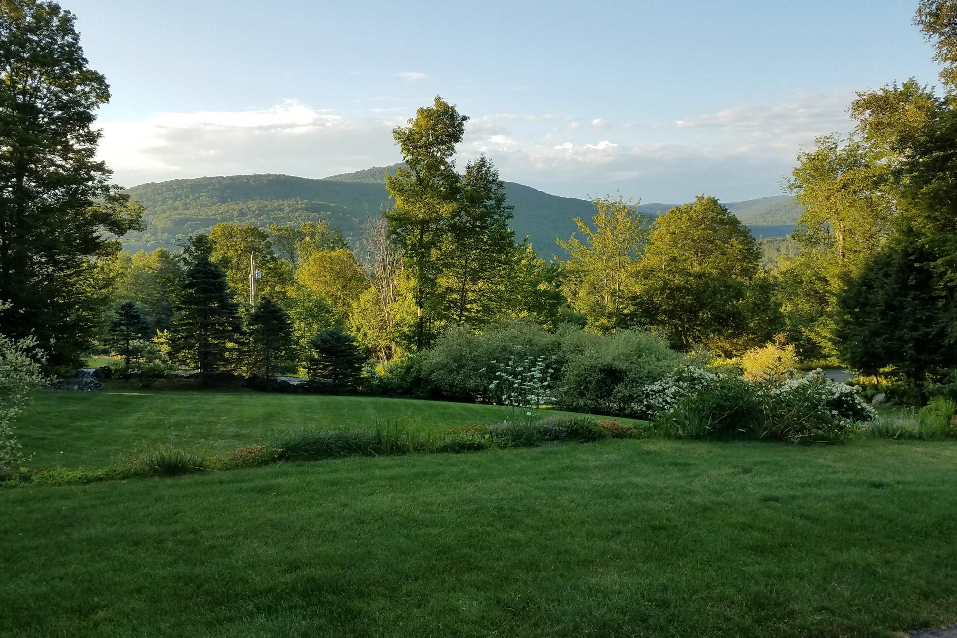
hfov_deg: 65.5
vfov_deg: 46.3
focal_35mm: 28
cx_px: 475
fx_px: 744
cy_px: 274
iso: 40
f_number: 1.7
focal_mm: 4.2
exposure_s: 1/676
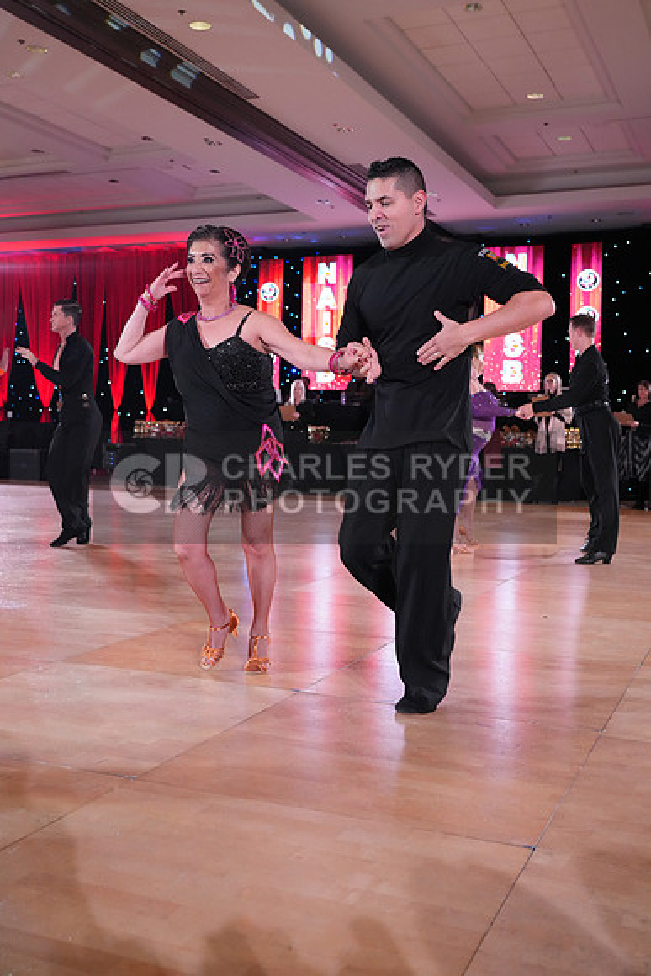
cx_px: 326
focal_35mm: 35
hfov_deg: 37.9
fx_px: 949
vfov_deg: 54.4
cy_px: 488
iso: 5000
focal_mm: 35
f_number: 4
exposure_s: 1/400
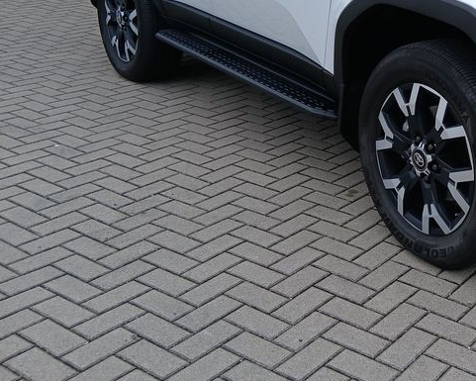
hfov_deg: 32.2
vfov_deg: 27.2
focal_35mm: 54
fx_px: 761
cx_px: 470
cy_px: 48
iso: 20
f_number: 1.8
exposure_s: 1/208
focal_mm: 3.98
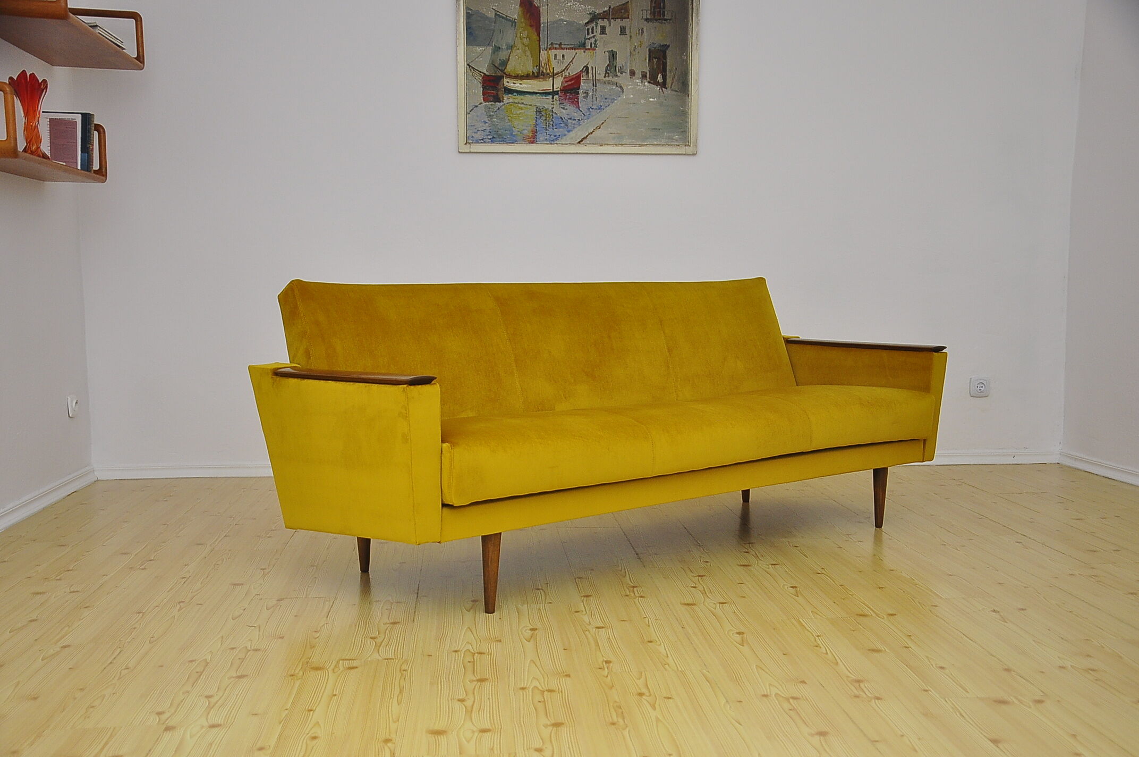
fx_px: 1232
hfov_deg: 49.6
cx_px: 570
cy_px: 378
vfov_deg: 34.1
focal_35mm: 39
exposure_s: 1/160
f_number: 4
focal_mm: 26
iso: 400
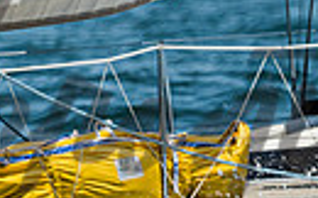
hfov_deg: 1.1
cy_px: 179
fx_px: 15941
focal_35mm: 1841
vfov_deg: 0.7
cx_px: -22
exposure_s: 1/1250
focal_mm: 300
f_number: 5.6
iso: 320
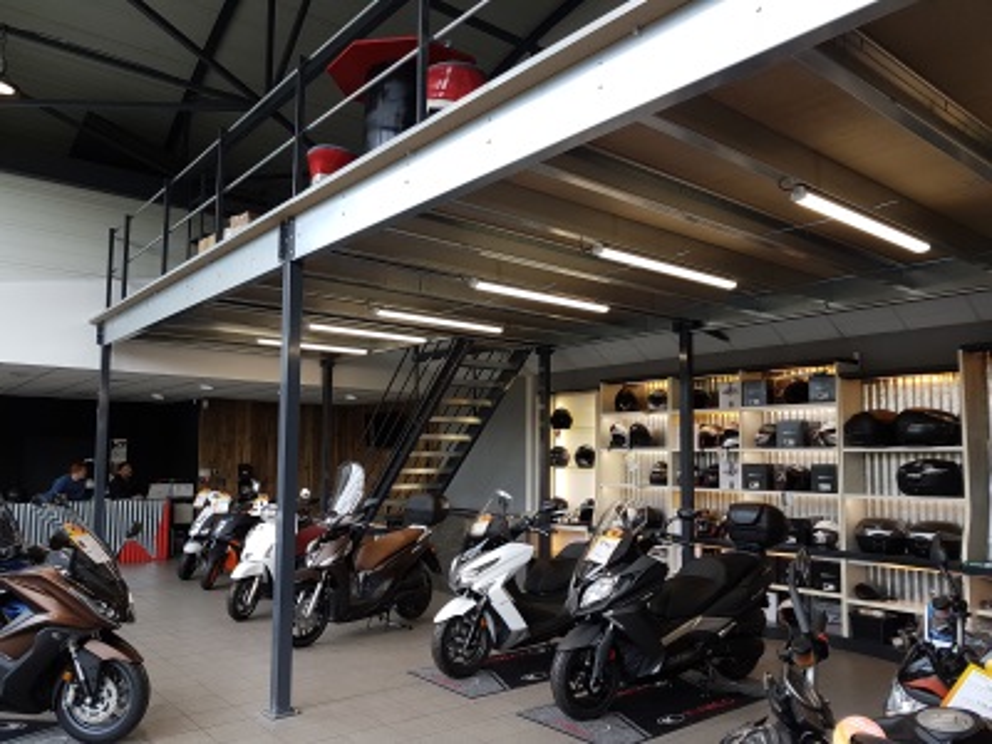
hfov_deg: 67.3
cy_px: 372
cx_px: 496
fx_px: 745
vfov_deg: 53.1
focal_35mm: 26
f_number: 1.7
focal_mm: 4.2
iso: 40
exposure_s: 1/146
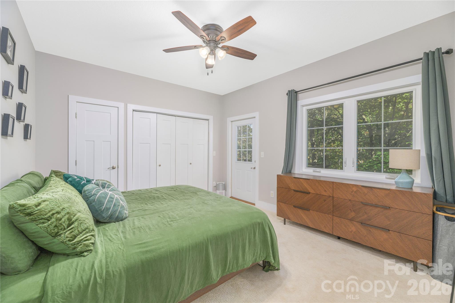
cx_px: 228
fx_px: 177
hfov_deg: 104.3
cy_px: 152
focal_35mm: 14
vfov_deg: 81.2
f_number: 8
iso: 320
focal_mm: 14
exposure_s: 1/200
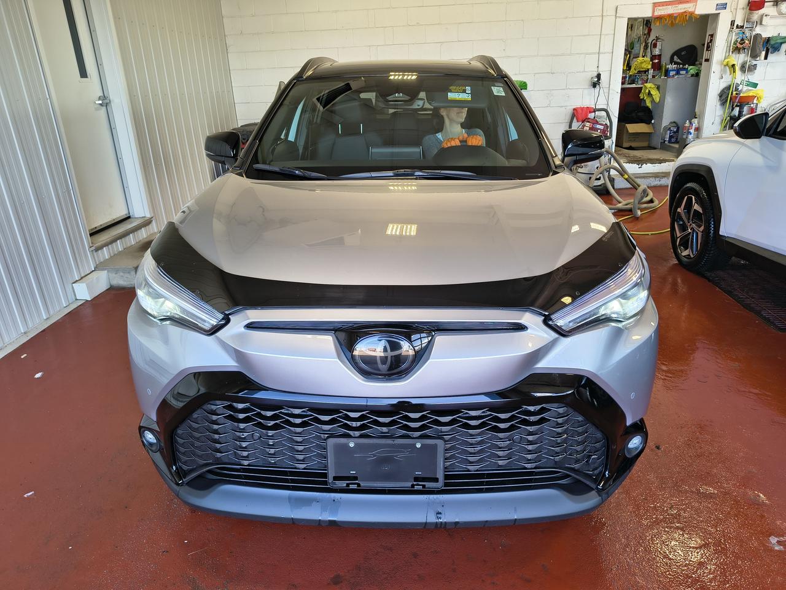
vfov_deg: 56.8
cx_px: 393
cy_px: 295
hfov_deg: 71.6
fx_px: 545
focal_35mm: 24
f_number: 1.8
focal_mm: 5.56
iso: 137
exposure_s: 1/120
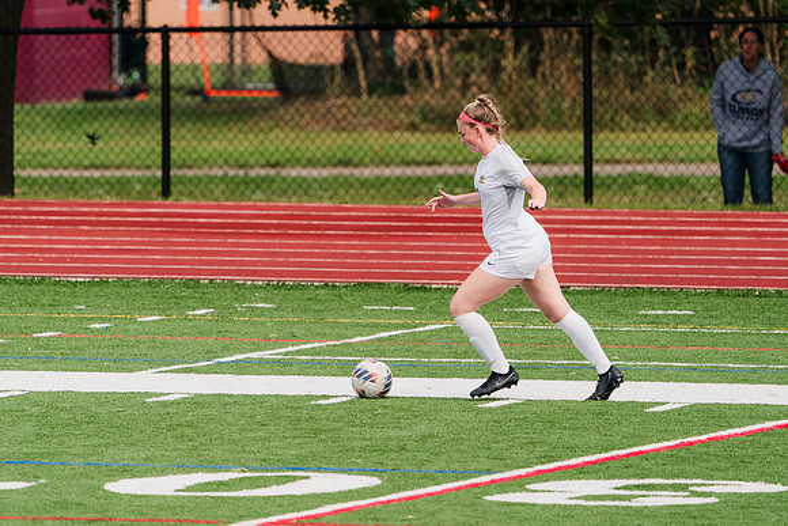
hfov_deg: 2.9
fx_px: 15475
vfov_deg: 1.9
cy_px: 245
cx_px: 331
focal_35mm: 707
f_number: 6.3
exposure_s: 1/1600
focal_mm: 600
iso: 640
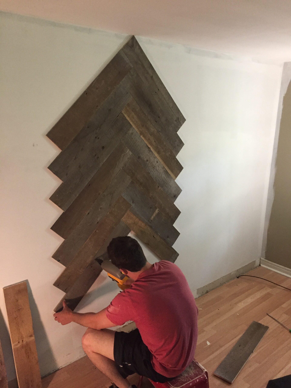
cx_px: 146
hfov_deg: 48.2
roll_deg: -0.9
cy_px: 194
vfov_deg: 61.7
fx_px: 325
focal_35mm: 29
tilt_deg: -14.8
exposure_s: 1/30
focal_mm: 4.15
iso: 250
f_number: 2.2
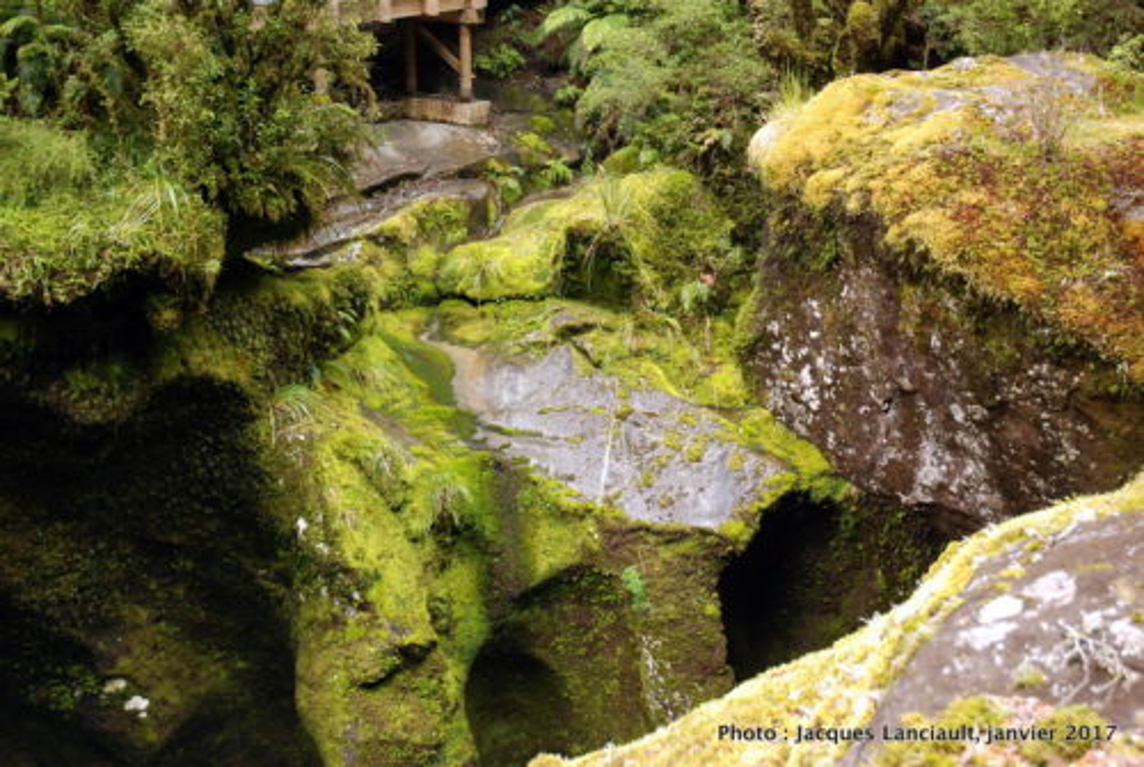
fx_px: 1480
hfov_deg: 42.3
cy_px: 384
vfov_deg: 29.0
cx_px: 572
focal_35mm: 46
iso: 500
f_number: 4.5
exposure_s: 1/80
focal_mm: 31
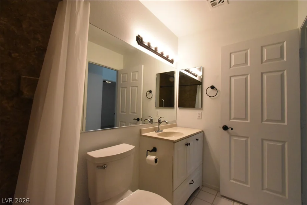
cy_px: 102
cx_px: 154
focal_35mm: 15
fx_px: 128
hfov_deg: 100.4
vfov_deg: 77.3
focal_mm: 10
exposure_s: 1/40
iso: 4000
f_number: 18
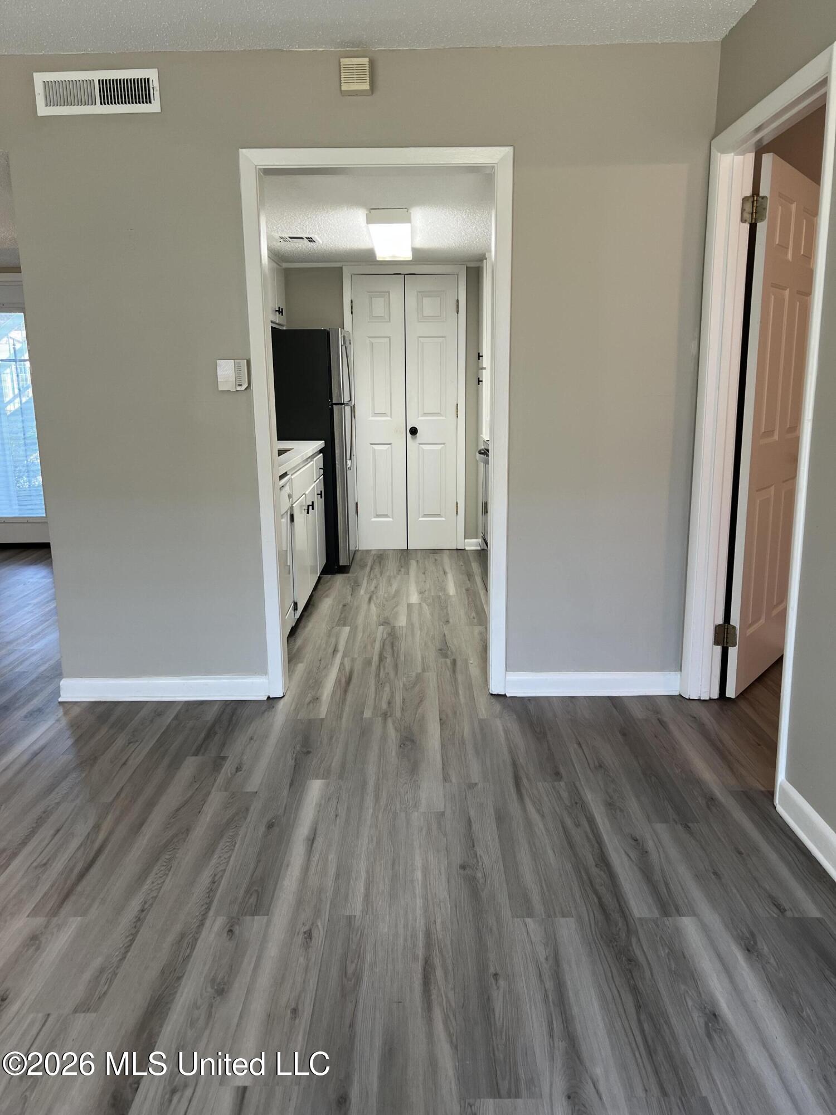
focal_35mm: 26
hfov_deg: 53.1
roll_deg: +0.7
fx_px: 837
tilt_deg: -10.8
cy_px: 558
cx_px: 418
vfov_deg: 67.3
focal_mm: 5.7
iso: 64
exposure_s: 1/60
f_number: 1.5
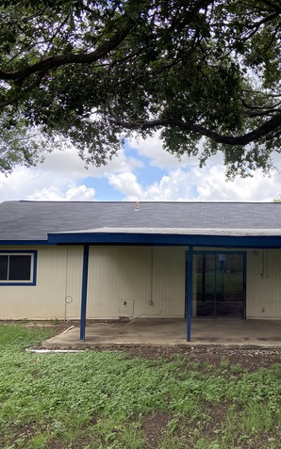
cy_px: 224
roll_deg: +0.3
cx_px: 216
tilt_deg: +5.7
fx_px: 453
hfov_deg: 33.6
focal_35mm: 37
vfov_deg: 52.8
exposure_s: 1/565
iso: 32
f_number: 1.8
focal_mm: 4.25
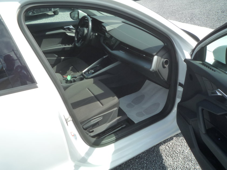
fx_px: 164
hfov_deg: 69.4
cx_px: 114
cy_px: 85
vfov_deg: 54.9
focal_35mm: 25
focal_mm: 4.4
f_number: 3.2
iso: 160
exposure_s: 1/500
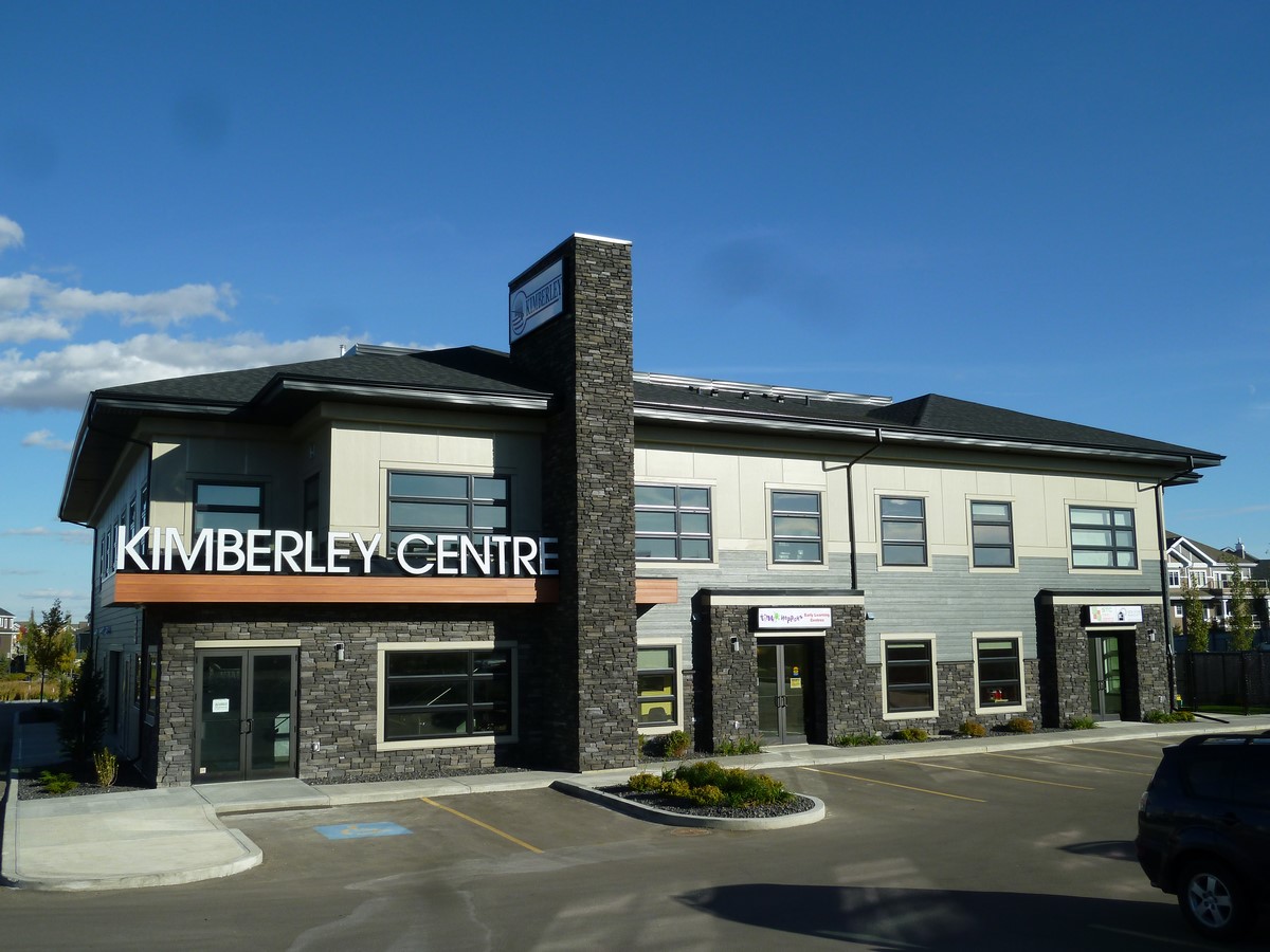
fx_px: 1137
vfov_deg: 45.4
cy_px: 476
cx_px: 635
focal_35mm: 31
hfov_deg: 58.4
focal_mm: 5.5
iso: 80
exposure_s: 1/640
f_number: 3.6
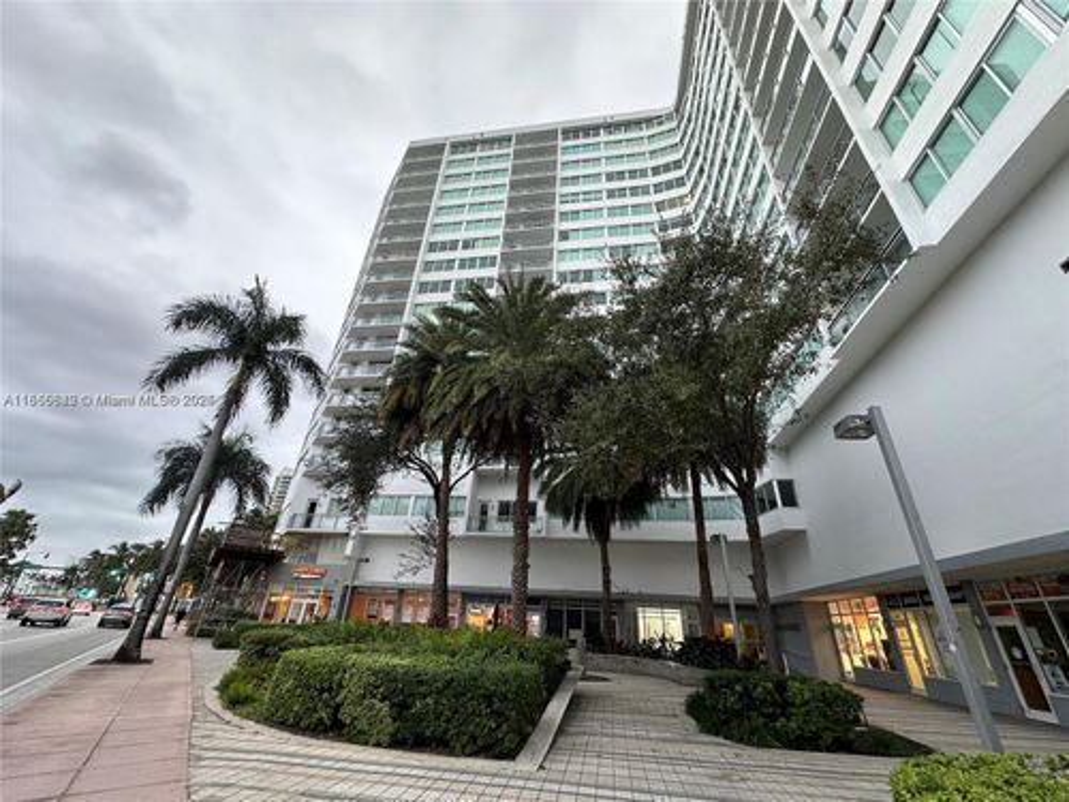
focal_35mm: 14
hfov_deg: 102.1
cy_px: 401
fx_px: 432
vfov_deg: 85.7
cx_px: 534
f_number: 2.2
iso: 160
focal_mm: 2.22
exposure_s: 1/60
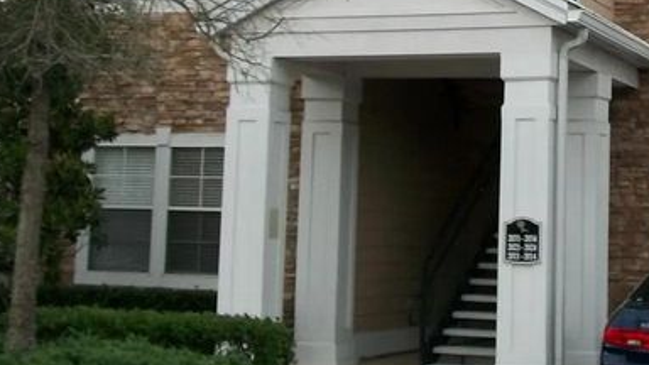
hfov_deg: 22.5
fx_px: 1600
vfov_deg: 12.6
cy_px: -106
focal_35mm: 93
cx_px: 556
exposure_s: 1/30
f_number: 2.9
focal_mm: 5.7
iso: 81
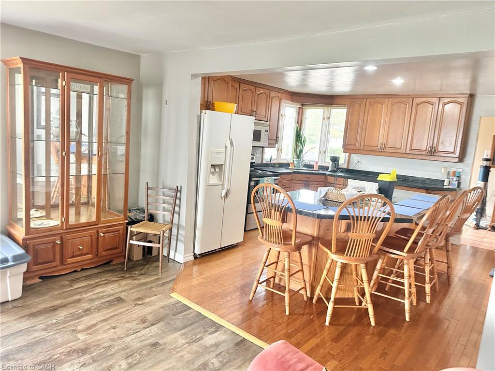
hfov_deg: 71.6
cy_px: 186
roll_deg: -3.6
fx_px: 343
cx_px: 248
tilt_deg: -7.5
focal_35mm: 24
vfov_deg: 56.8
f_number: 1.78
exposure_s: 1/60
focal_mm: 6.86
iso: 200
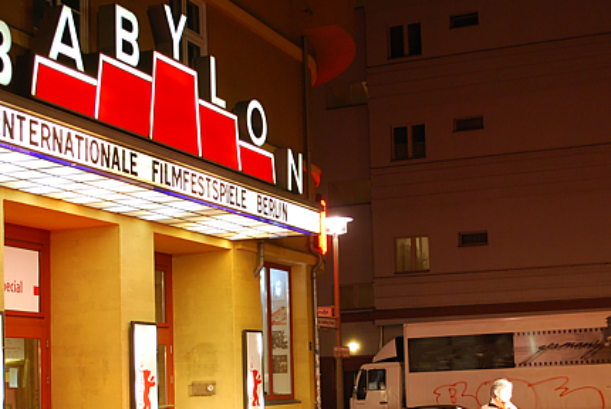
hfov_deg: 30.0
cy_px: 304
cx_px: 341
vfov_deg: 20.2
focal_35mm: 67
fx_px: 1139
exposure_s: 1/6
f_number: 4.2
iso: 400
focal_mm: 24
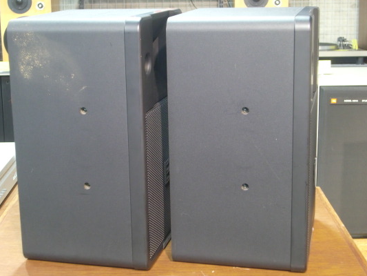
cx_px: 161
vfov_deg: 22.3
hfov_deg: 29.4
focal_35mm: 66
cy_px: 135
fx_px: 700
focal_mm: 9.8
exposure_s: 1/2.5
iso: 200
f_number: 3.6
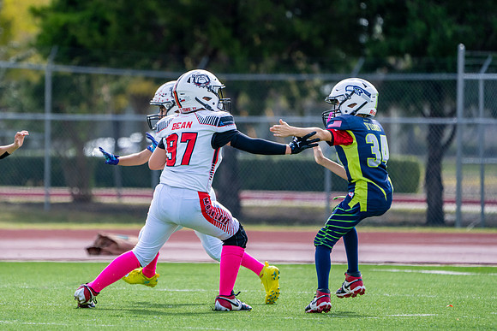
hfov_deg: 4.1
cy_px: 149
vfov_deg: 2.7
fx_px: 6943
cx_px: 168
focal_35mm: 503
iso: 640
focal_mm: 376
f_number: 5.6
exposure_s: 1/2500
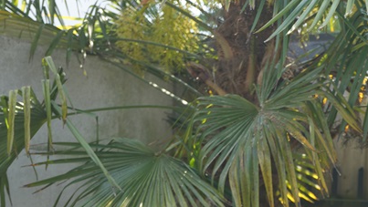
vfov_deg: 12.6
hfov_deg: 23.0
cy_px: 321
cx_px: 302
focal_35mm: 91
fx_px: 888
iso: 100
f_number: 4
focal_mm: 35
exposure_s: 1/160
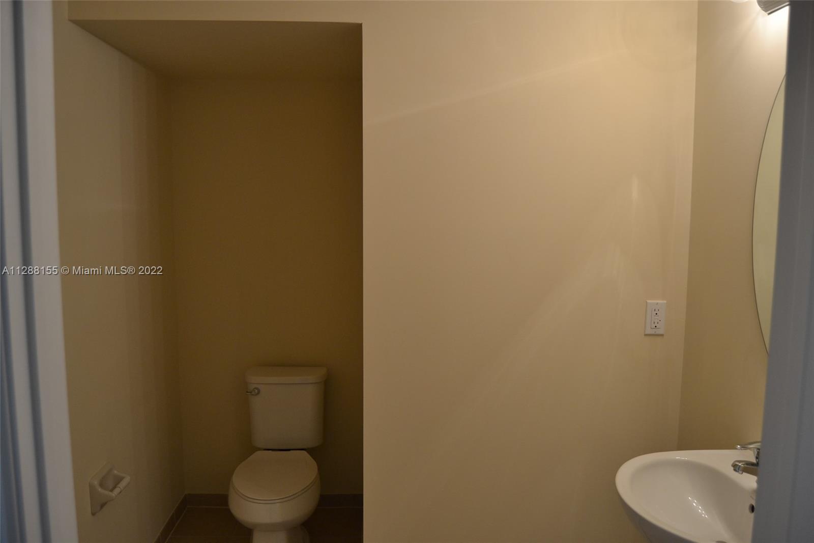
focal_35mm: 27
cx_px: 407
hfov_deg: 67.4
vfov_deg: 47.9
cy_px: 272
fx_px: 610
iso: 400
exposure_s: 1/80
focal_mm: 18
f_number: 3.5
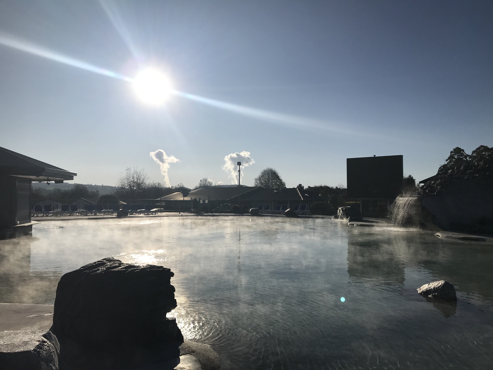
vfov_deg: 49.7
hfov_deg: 63.4
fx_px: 399
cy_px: 185
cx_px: 246
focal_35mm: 28
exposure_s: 1/12048
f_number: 1.8
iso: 25
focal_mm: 3.99
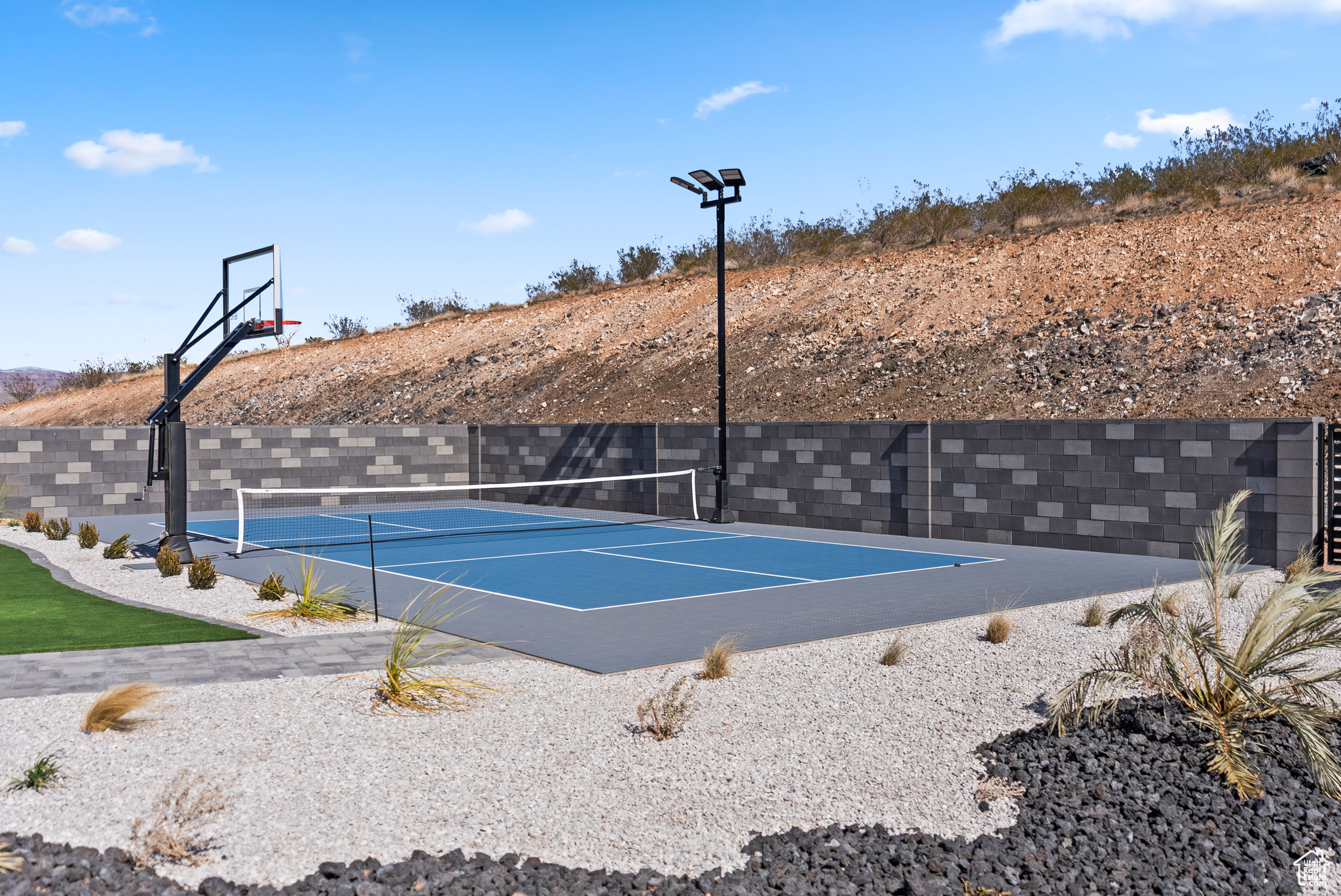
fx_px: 1304
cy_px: 448
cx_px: 670
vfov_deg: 37.9
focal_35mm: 35
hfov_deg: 54.4
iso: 640
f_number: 2.8
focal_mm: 35
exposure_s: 1/8000
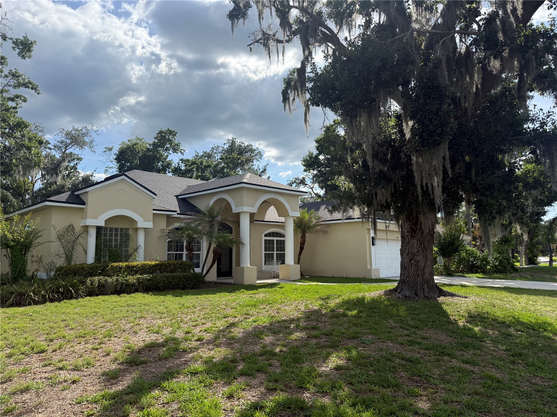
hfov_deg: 71.6
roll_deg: +1.0
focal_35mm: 24
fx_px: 386
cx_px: 278
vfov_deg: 56.8
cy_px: 208
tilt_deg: +6.3
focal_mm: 6.76
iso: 100
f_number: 1.78
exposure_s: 1/5319
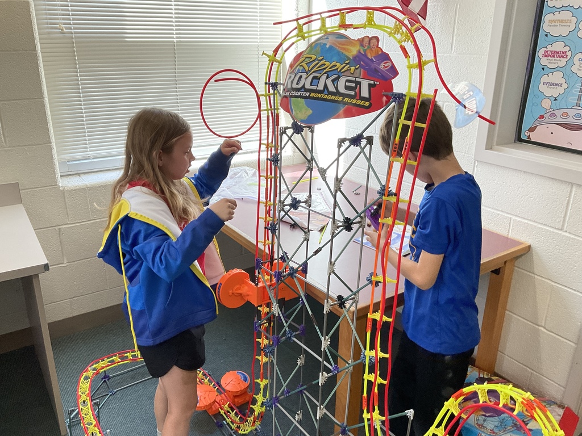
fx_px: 488
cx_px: 291
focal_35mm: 29
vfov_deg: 48.2
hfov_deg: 61.7
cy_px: 218
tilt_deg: -22.3
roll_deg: -1.4
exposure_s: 1/113
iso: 64
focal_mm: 3
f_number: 1.8
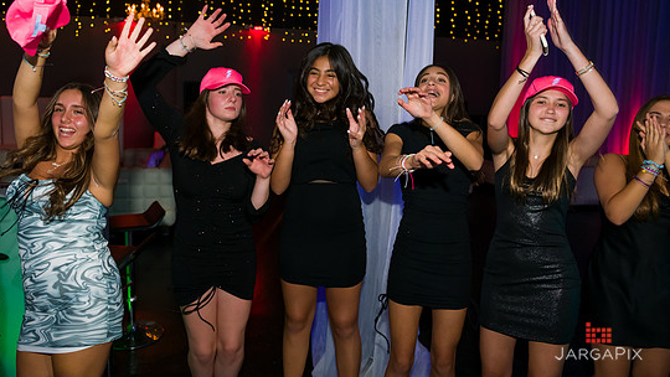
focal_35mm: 27
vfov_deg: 42.7
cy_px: 147
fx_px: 480
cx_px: 314
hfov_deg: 69.8
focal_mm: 24
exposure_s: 1/125
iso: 1600
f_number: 3.2
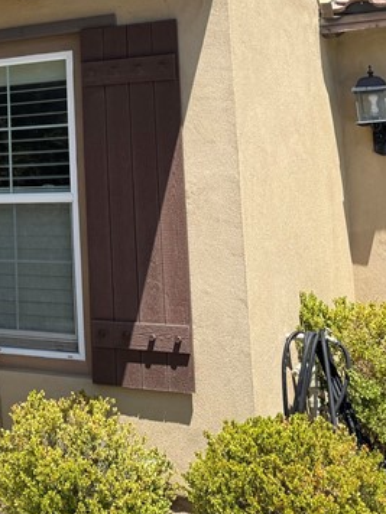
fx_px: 1026
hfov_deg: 19.1
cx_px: -168
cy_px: 40
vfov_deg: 27.1
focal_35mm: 69
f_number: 1.78
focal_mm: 6.76
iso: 80
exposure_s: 1/3021
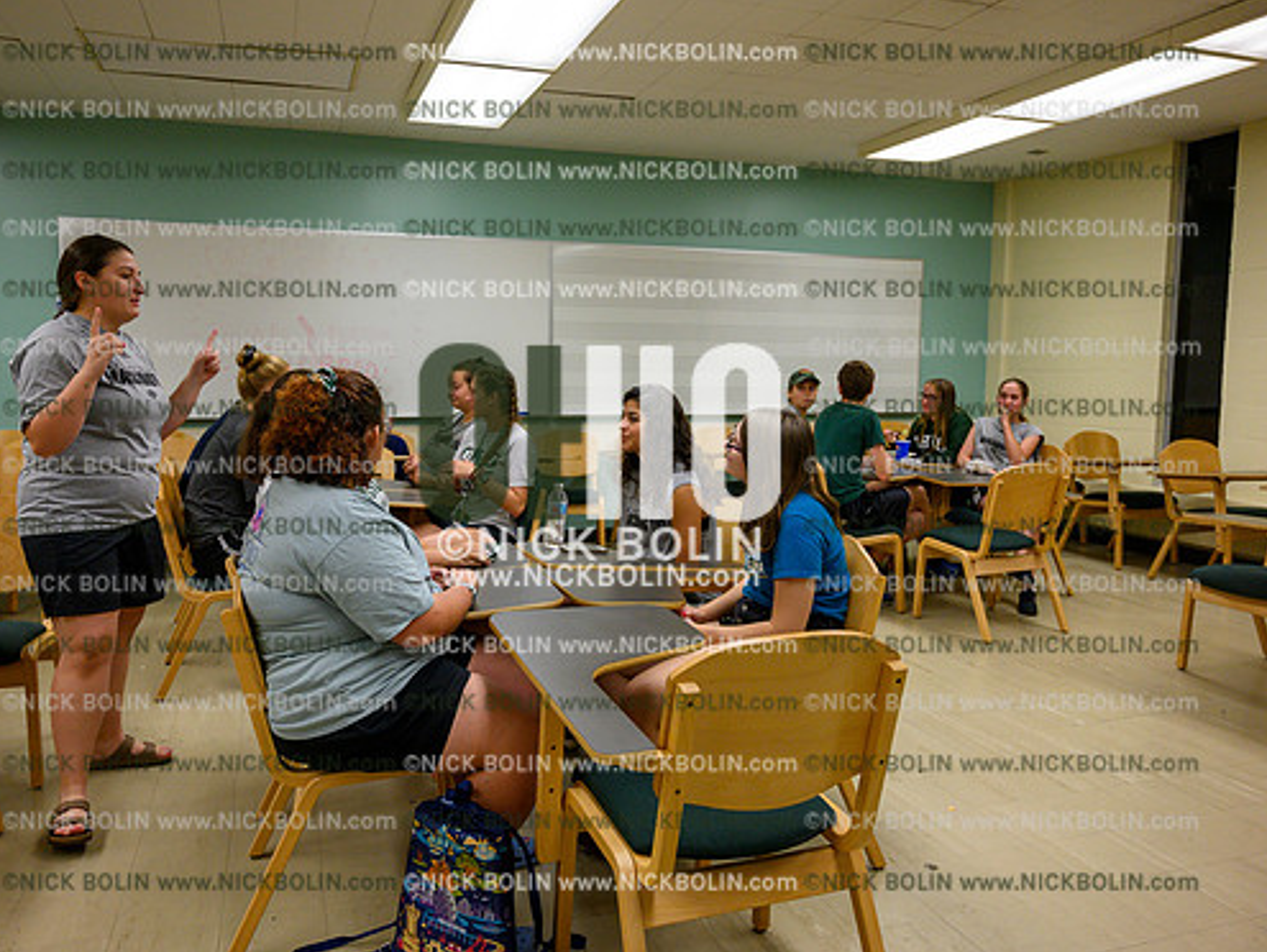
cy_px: 466
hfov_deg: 65.2
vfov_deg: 51.4
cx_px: 599
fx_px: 989
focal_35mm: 27
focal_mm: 24
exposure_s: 1/250
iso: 1600
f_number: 4.5
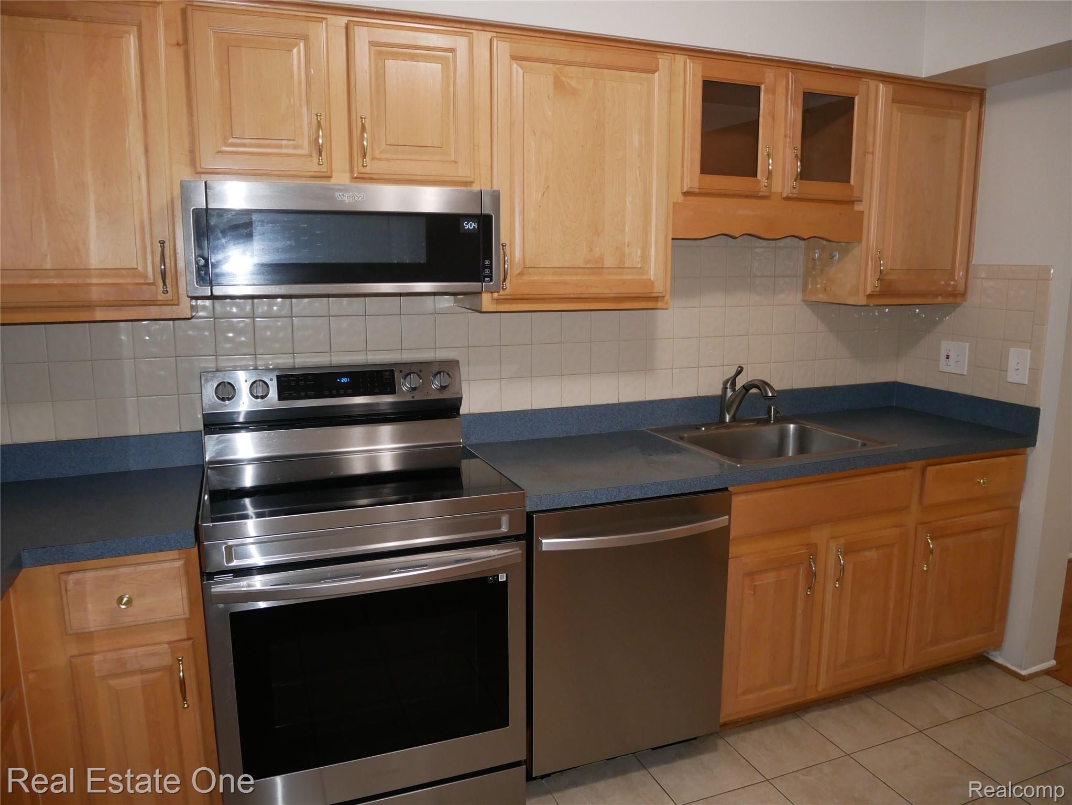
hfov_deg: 71.6
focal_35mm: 24
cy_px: 402
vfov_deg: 56.8
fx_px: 744
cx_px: 536
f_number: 3.5
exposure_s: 1/60
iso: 800
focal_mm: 12
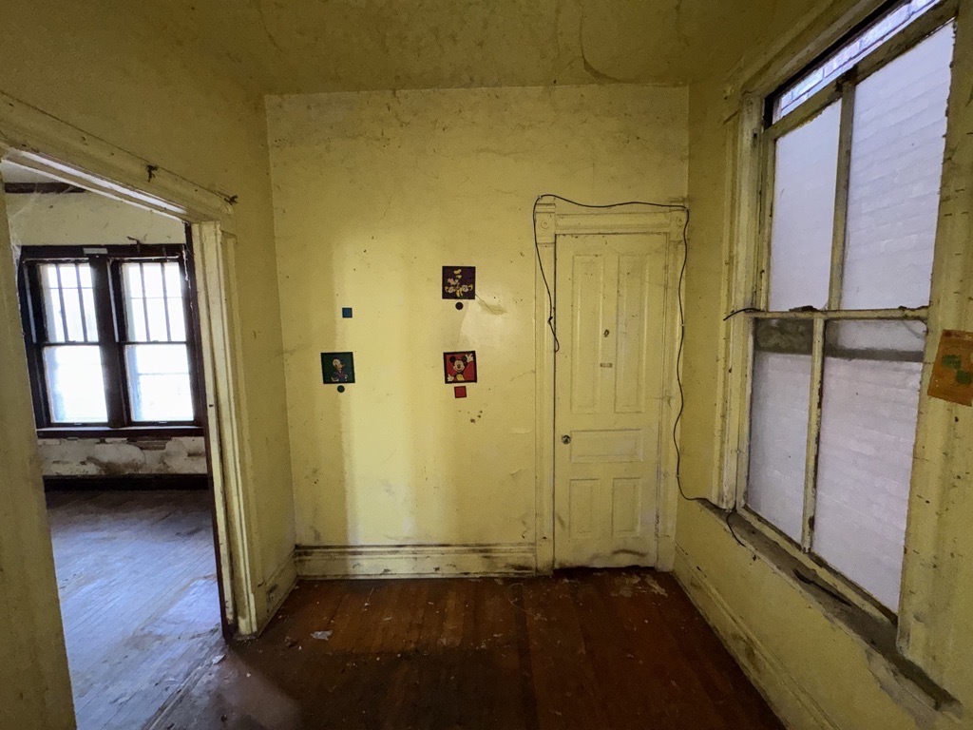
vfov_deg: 85.7
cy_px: 365
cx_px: 486
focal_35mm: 14
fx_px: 394
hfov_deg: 102.1
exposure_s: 1/60
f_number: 2.2
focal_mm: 2.22
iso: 250
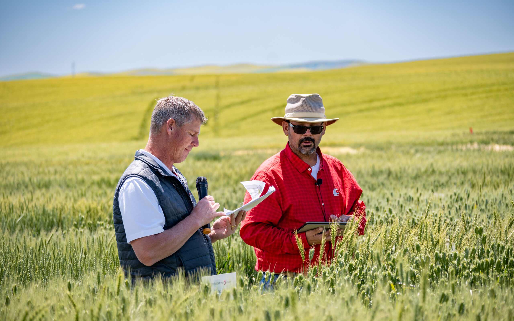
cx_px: 257
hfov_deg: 11.9
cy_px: 165
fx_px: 2473
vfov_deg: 7.4
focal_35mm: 177
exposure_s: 1/500
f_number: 5.6
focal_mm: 115
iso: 100
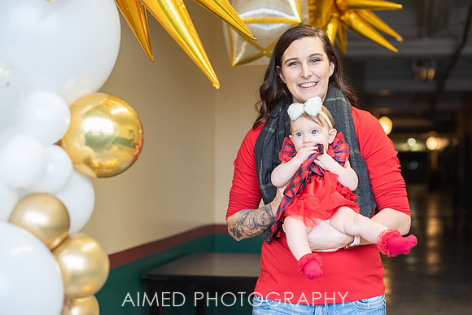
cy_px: 165
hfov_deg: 34.9
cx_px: 269
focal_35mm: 57
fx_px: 750
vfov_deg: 23.7
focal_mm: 50
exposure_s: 1/250
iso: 500
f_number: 2.5
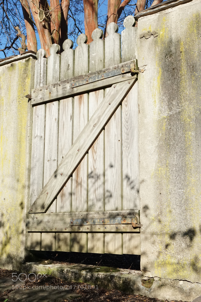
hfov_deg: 31.9
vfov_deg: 46.4
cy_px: 151
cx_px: 100
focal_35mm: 42
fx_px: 352
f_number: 7.1
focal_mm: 28
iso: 2500
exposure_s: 1/4000
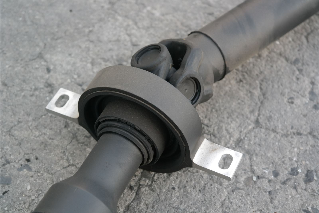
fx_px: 647
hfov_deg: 27.7
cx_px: 160
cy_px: 106
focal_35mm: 73
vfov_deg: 18.7
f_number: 5.6
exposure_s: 1/80
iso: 800
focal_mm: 48
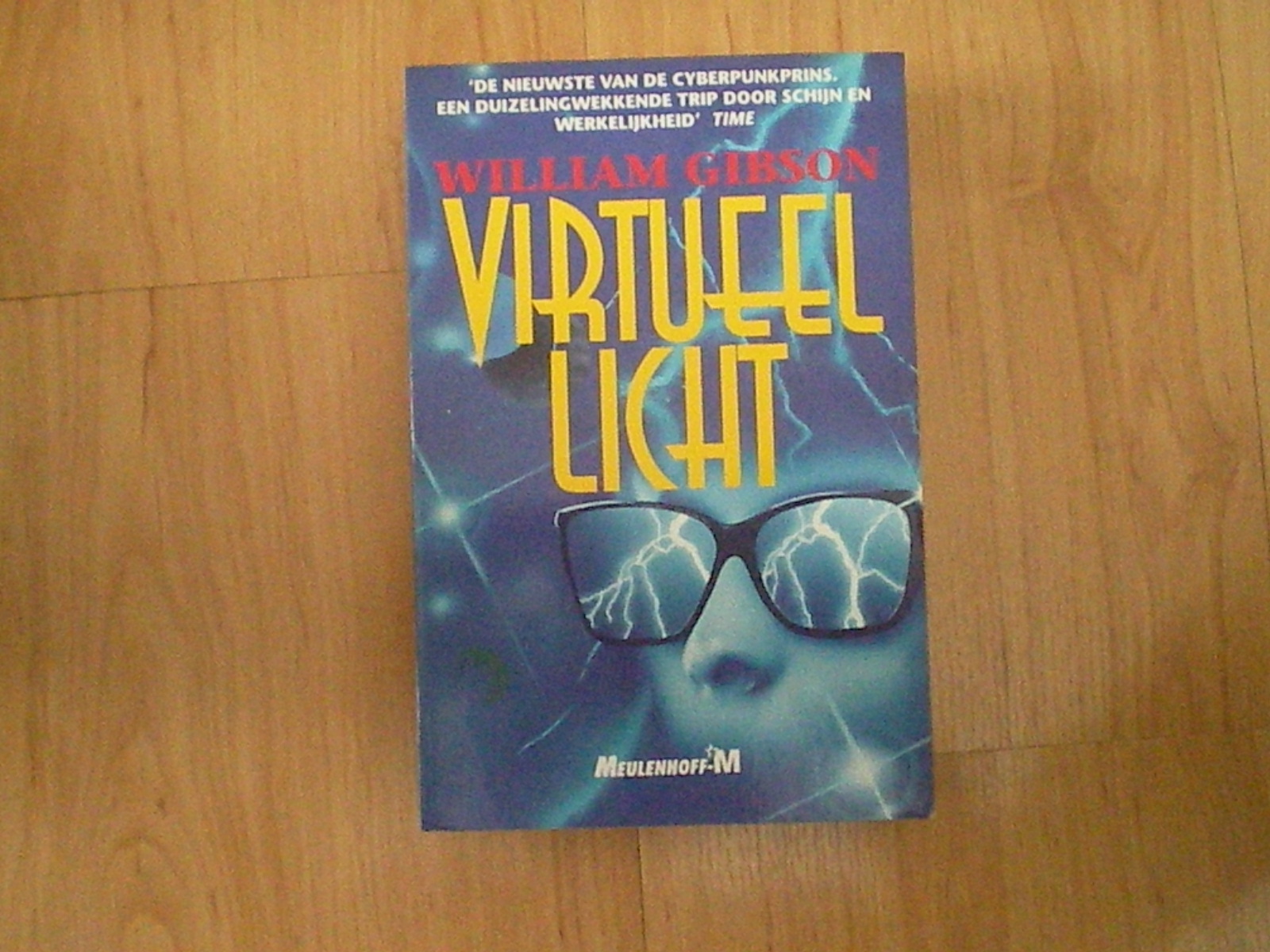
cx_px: 635
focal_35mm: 38
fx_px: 1394
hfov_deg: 49.0
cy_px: 476
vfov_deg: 37.7
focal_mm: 6.3
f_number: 3.1
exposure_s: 1/72
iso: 1800
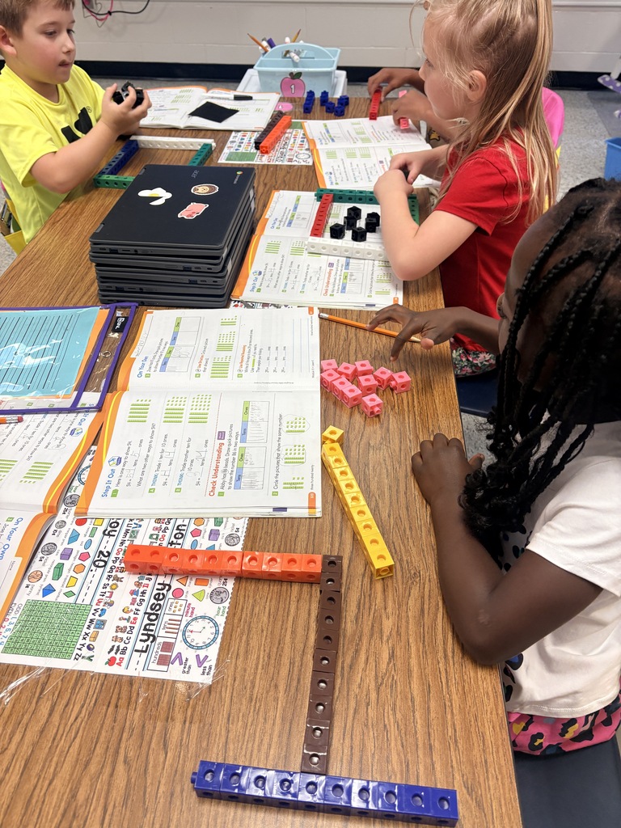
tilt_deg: -42.9
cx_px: 310
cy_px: 414
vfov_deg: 67.3
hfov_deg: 53.1
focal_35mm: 26
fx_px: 622
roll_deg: +1.8
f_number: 1.6
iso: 125
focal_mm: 5.96
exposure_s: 1/120
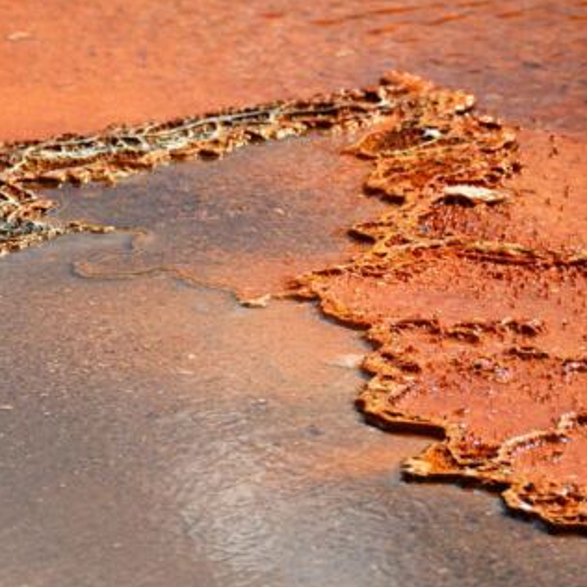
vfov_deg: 3.4
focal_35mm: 515
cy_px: 359
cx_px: 147
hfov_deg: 3.4
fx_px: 9880
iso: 200
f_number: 5.6
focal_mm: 200
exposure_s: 1/1000
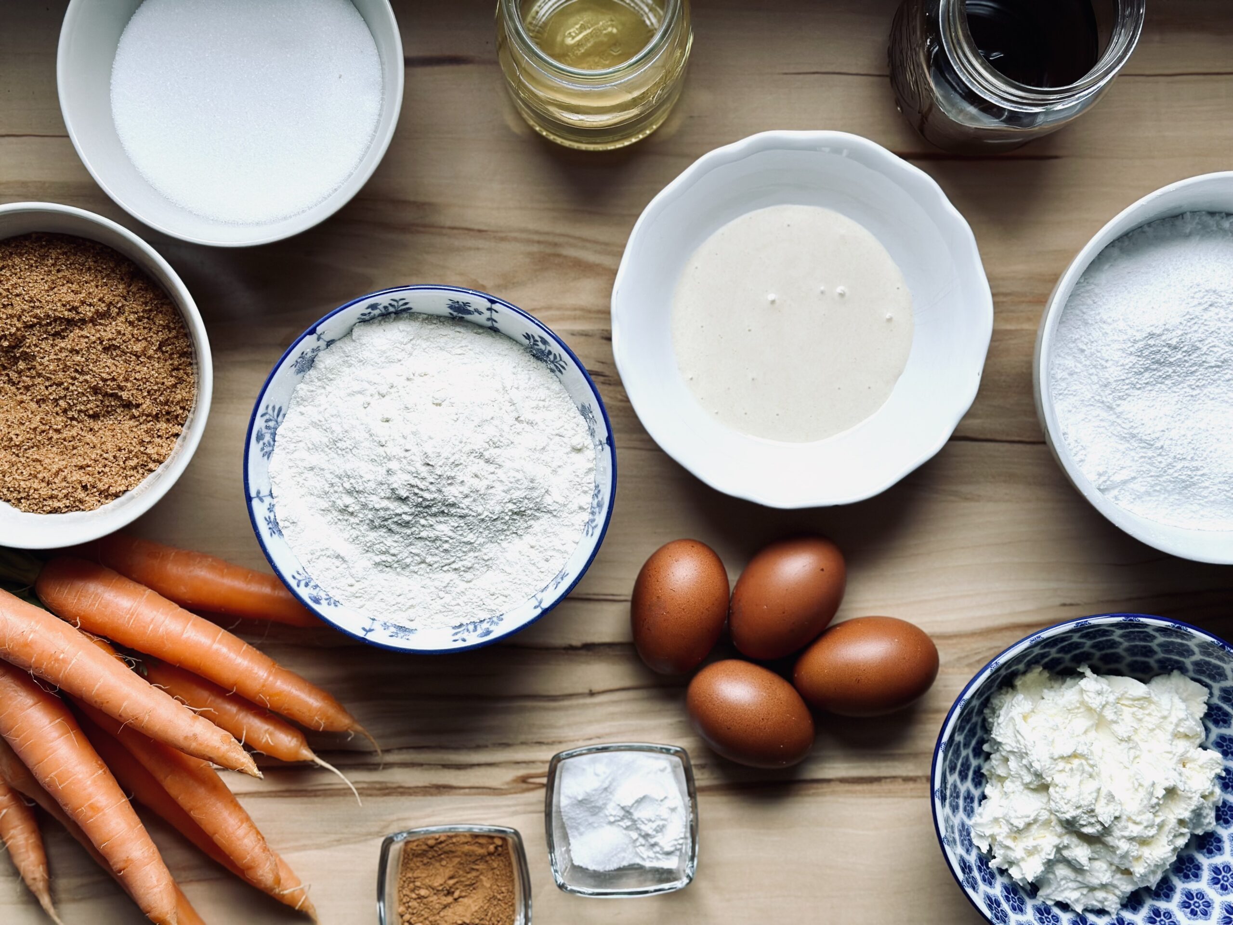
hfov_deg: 39.7
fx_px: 1710
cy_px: 462
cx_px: 616
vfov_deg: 30.3
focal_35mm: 48
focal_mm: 6.86
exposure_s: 1/417
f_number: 1.78
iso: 80
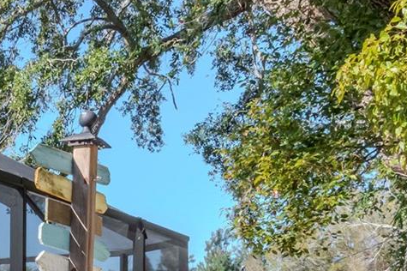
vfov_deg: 18.7
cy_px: 385
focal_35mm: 66
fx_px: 742
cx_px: -108
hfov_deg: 26.5
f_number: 14
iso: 1000
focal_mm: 13
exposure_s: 1/250
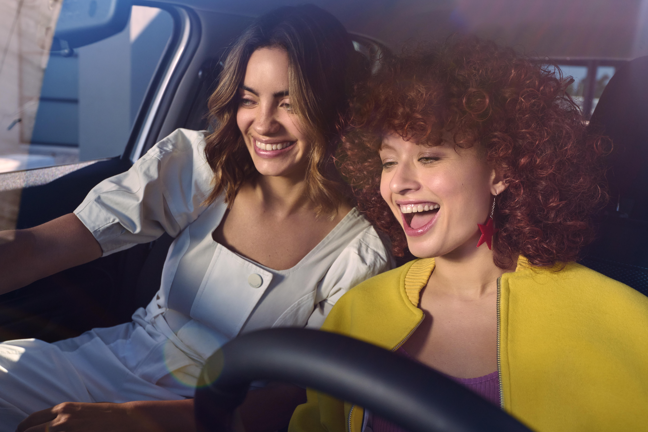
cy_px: 216
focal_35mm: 35
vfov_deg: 37.9
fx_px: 630
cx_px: 324
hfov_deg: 54.4
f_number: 8
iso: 400
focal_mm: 35
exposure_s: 1/320
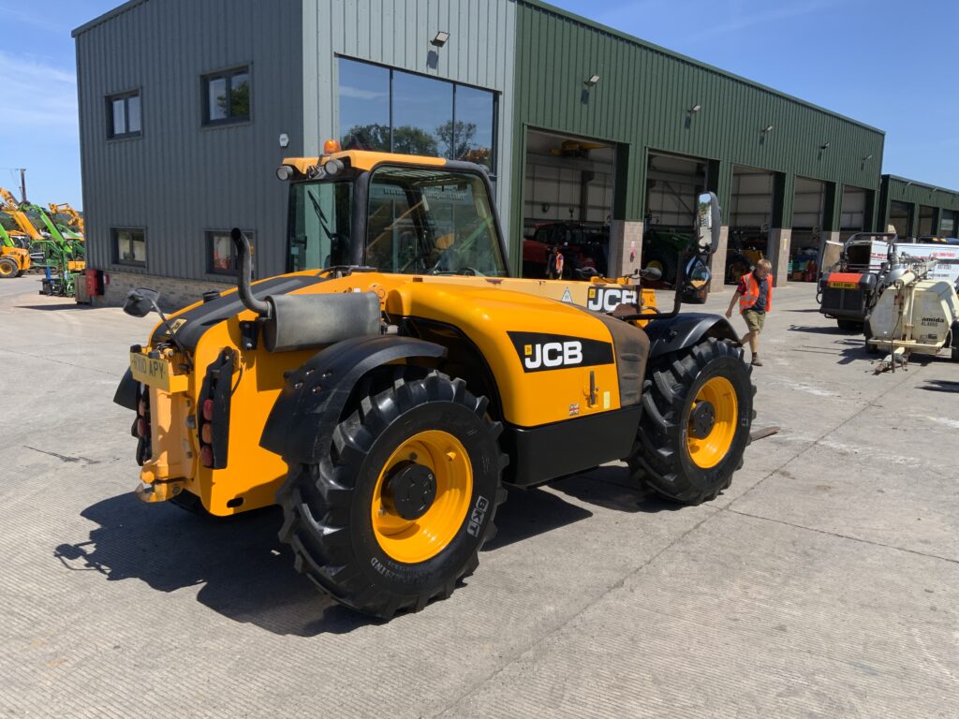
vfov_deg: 48.2
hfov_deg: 61.7
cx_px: 480
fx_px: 803
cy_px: 360
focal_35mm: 29
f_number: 1.8
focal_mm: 3
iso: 16
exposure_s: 1/1534
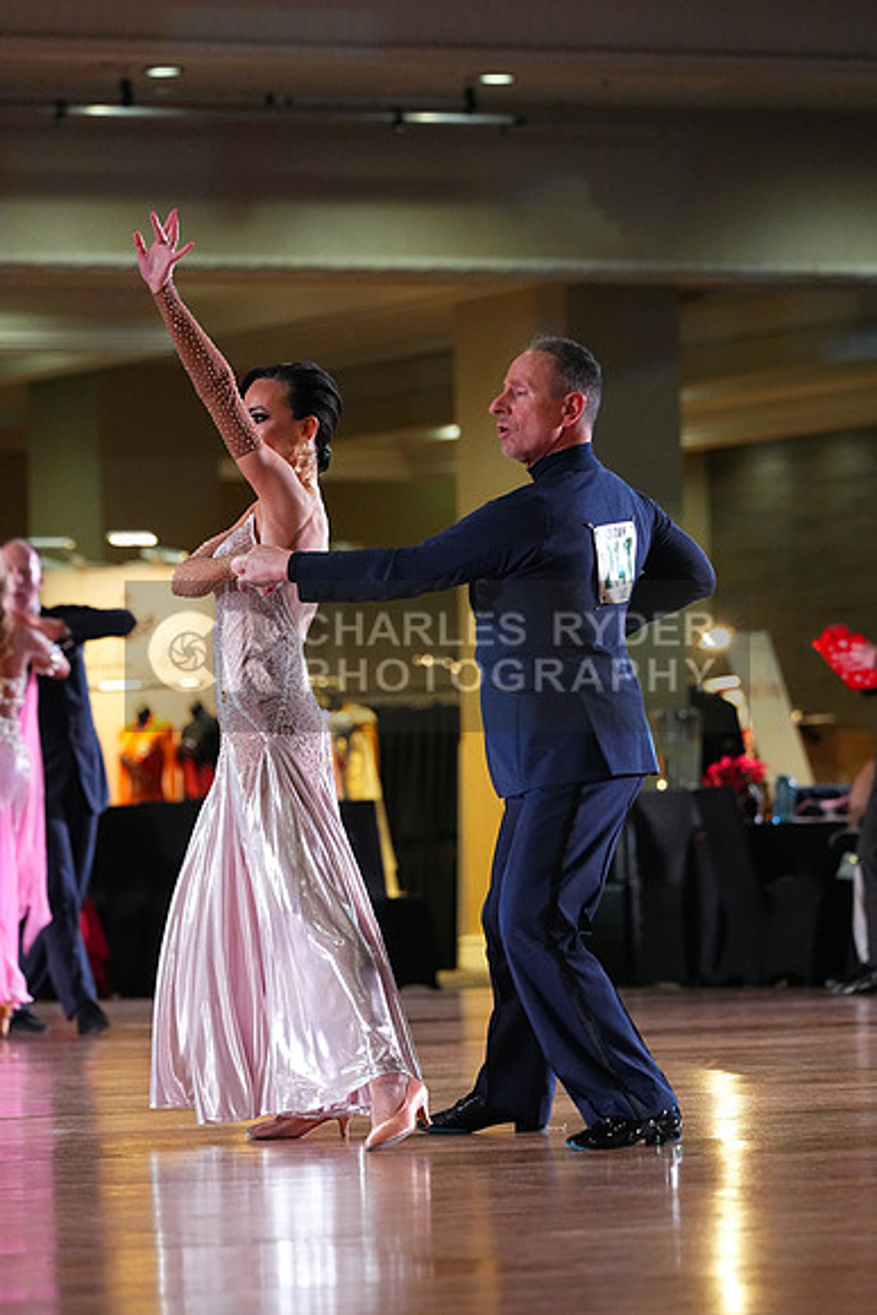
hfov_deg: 6.9
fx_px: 7303
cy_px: 658
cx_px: 438
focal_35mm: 200
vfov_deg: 10.3
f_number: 5
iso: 6400
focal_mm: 200
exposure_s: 1/400
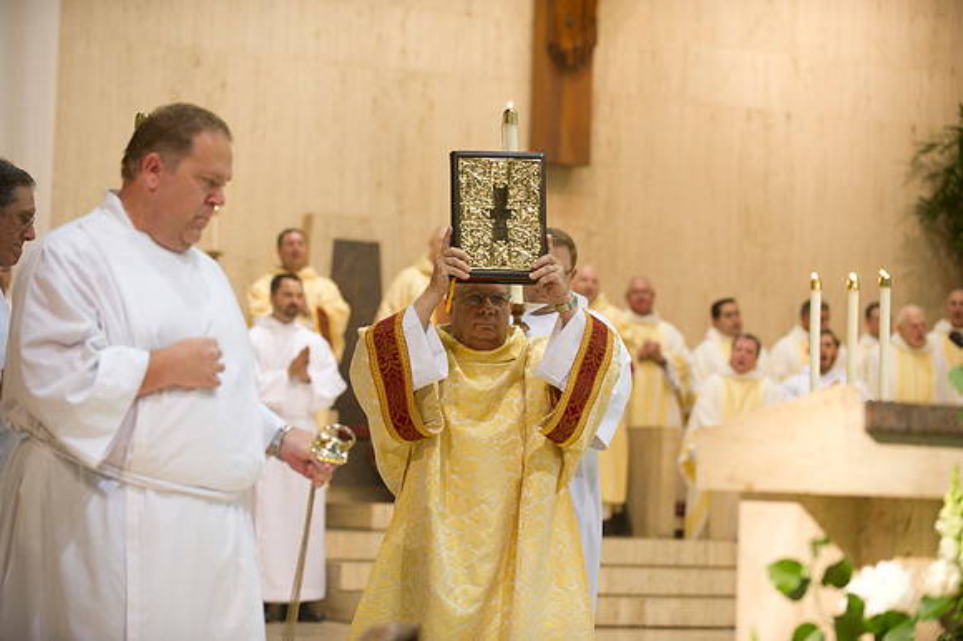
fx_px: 2807
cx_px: 482
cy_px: 320
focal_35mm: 105
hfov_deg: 19.5
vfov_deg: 13.0
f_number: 2.8
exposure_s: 1/100
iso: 2000
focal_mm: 105
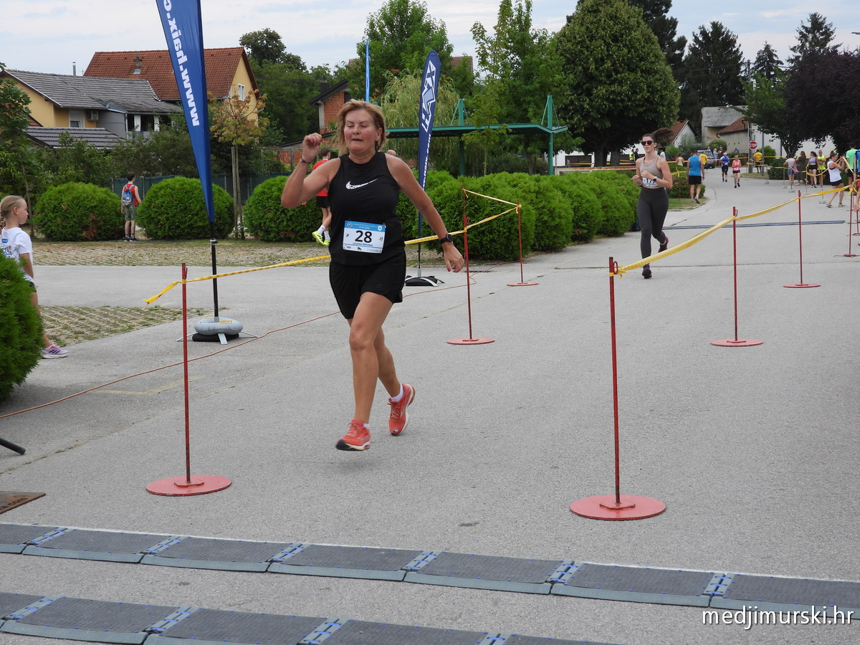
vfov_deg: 26.6
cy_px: 322
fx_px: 1366
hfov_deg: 34.9
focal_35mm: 55
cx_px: 430
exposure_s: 1/250
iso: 100
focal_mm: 9.8
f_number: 3.5
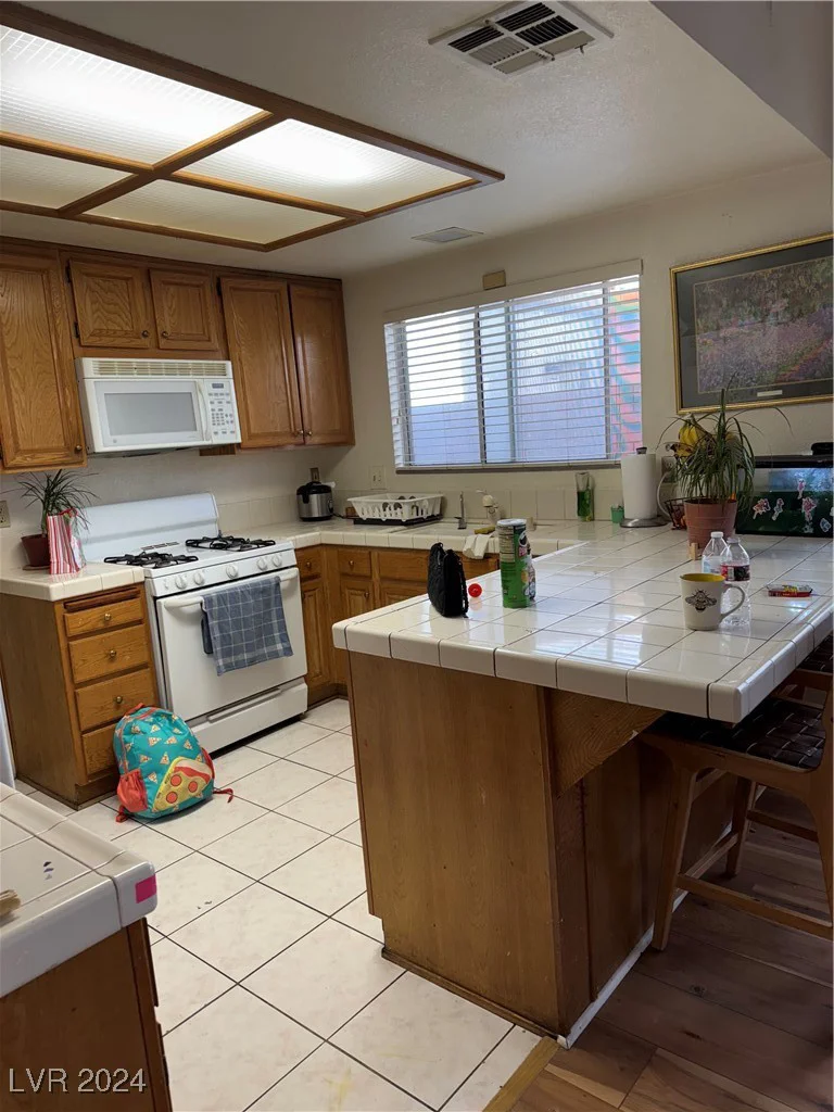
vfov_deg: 71.6
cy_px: 556
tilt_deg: -10.9
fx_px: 771
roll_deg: +3.1
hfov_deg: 56.8
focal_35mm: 24
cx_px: 417
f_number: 1.78
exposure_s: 1/120
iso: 100
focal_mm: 6.76
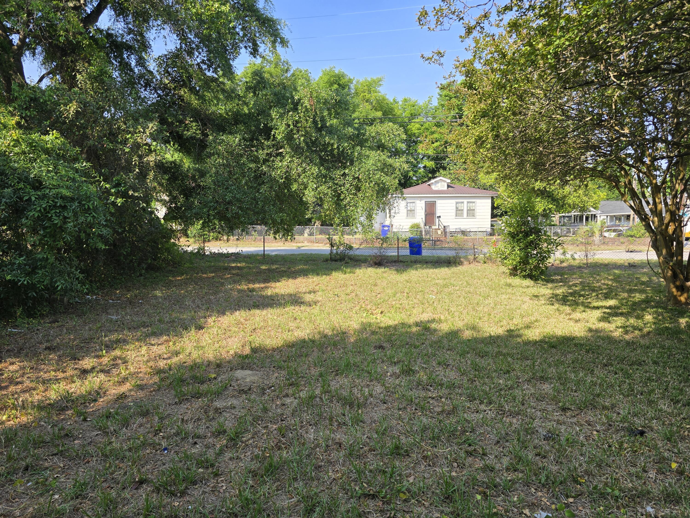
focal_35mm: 23
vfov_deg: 58.9
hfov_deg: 73.9
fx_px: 458
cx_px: 345
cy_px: 259
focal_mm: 6.3
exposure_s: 1/319
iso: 12
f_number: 1.7
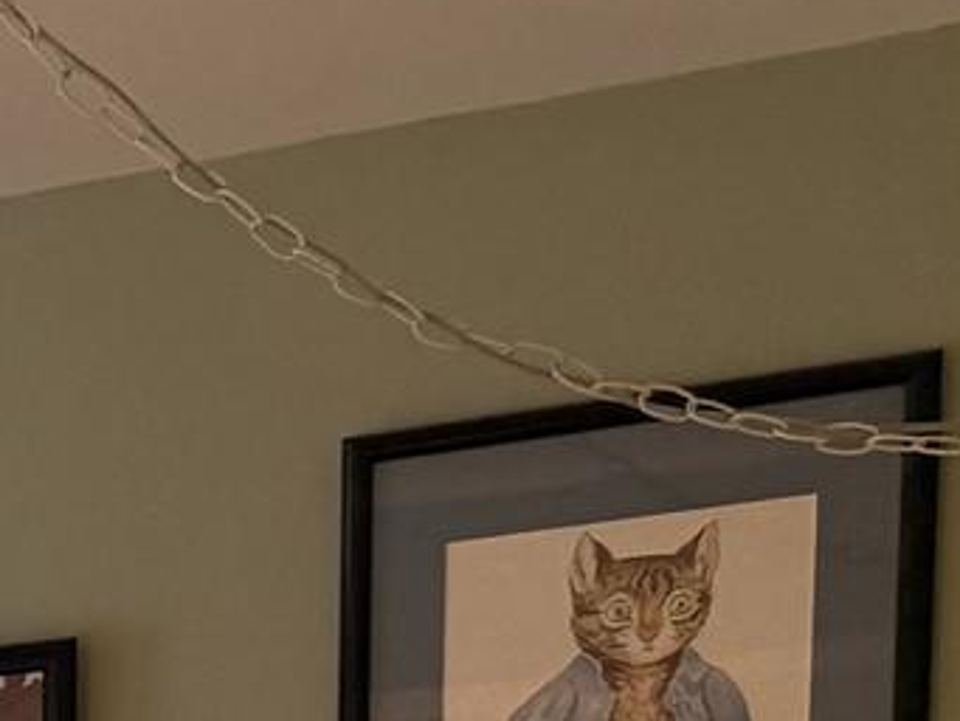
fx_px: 3995
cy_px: 1988
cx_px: -1396
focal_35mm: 144
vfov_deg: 8.9
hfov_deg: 11.3
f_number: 1.78
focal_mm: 6.76
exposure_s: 1/60
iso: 250
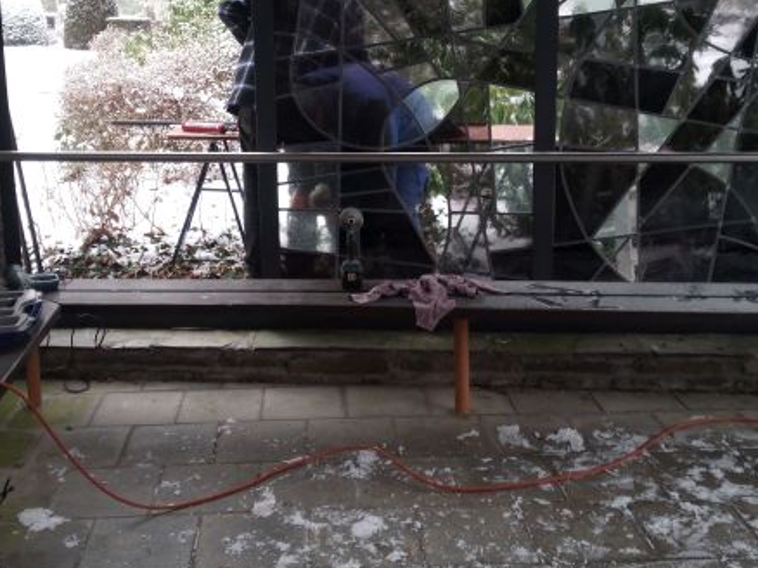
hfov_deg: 56.6
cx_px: 325
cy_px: 172
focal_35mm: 32
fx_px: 700
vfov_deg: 43.3
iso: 149
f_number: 2
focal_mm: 3.52
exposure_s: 1/50
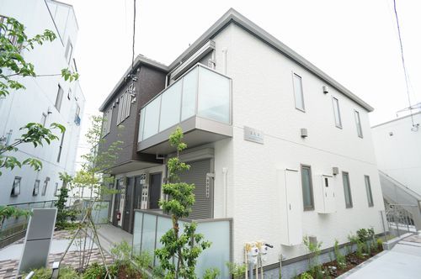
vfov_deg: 53.0
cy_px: 140
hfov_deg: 73.8
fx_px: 280
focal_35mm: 24
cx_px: 210
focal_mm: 16
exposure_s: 1/80
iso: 100
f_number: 5
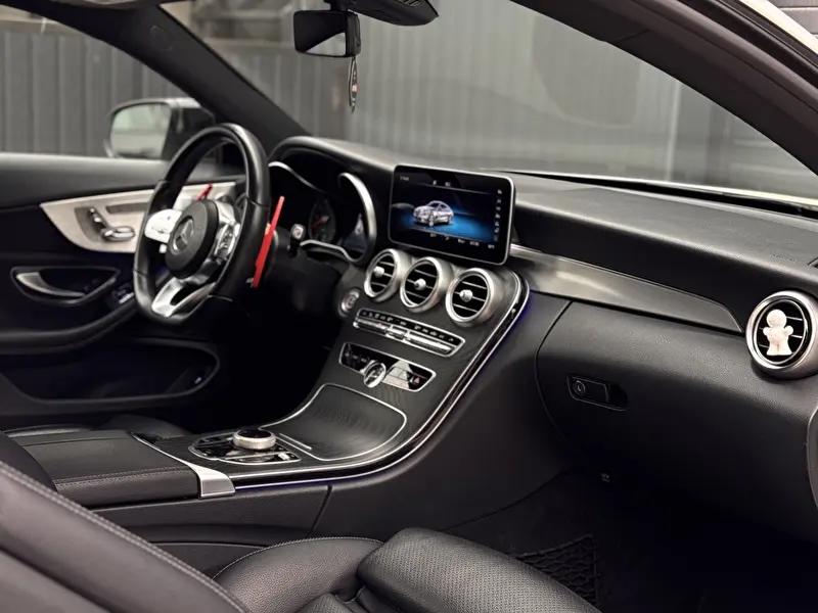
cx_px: 409
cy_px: 306
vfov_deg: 30.3
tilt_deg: -11.2
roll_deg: -3.1
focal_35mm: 48
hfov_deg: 39.7
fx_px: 1134
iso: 100
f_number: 1.78
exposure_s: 1/154
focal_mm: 6.76
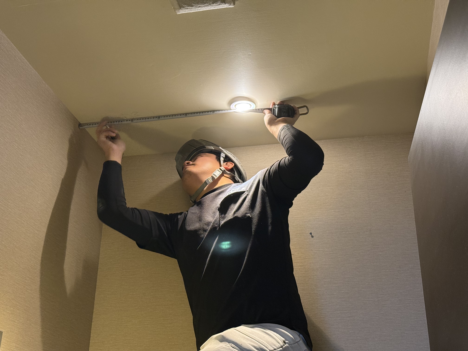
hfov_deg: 39.7
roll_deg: -1.4
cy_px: 176
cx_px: 234
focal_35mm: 48
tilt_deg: +24.8
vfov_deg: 30.3
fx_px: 649
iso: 250
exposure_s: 1/60
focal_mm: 6.76
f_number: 1.78
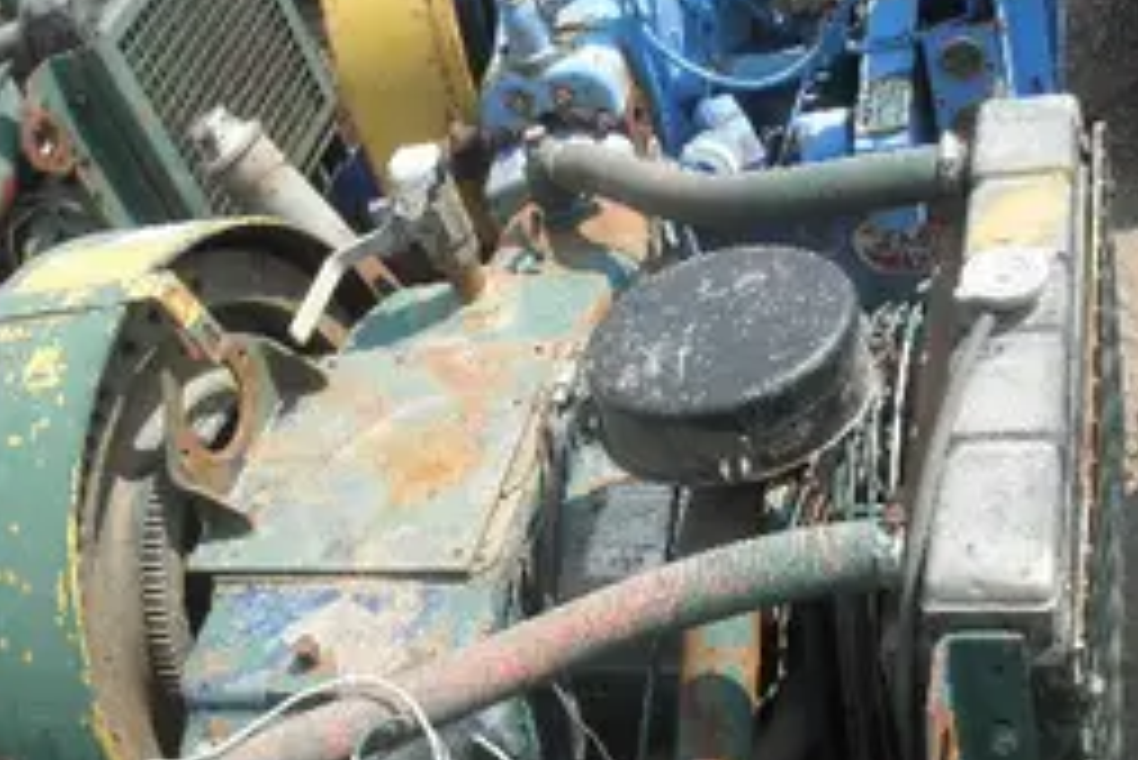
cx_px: 571
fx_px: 1455
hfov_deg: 42.7
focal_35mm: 46
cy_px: 567
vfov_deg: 28.9
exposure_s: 1/500
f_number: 3
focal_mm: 5
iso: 64
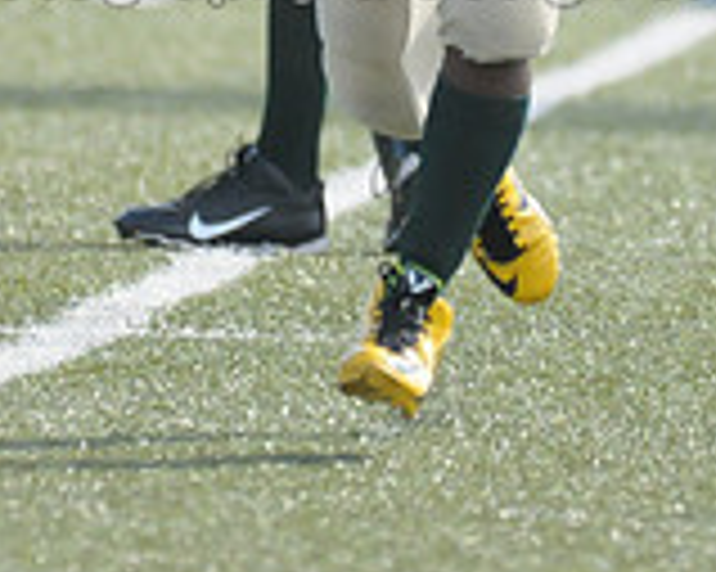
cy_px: -191
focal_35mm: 1435
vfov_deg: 1.1
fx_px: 30390
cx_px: 365
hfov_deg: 1.3
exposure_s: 1/4000
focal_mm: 280
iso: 1600
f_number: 4
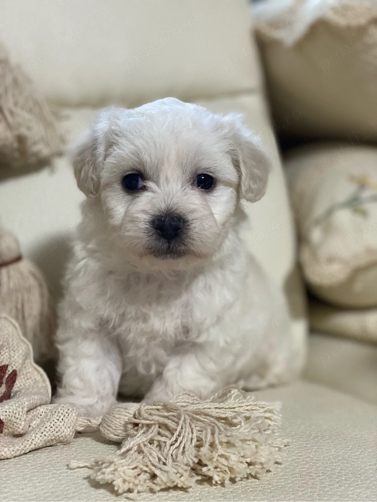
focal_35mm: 52
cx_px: 188
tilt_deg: -7.2
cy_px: 251
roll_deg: -0.3
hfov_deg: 28.0
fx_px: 755
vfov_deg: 36.8
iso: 320
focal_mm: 6
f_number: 2
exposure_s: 1/40
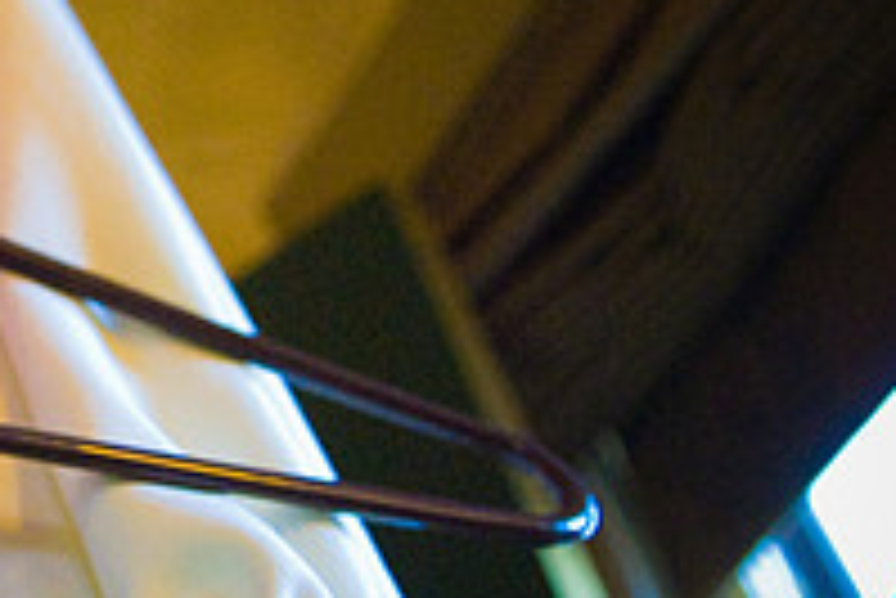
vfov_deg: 14.3
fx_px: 2391
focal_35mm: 96
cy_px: 202
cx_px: -401
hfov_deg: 19.0
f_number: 2.8
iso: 1600
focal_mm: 22
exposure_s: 1/60
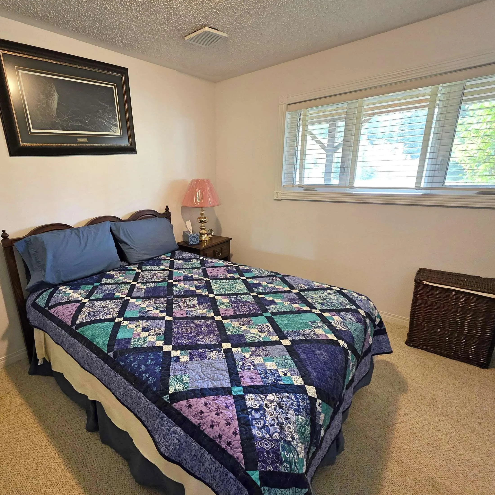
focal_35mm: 16
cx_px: 191
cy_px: 252
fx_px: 259
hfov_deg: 86.0
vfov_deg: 87.4
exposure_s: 1/60
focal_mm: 2.2
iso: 500
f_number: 1.9
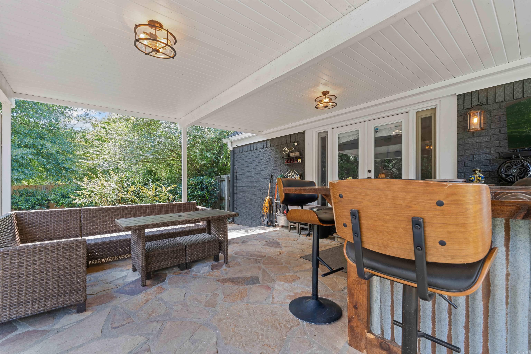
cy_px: 177
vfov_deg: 81.2
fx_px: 206
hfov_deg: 104.3
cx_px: 266
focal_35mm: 14
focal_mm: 14
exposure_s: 1/6
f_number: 10
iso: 100
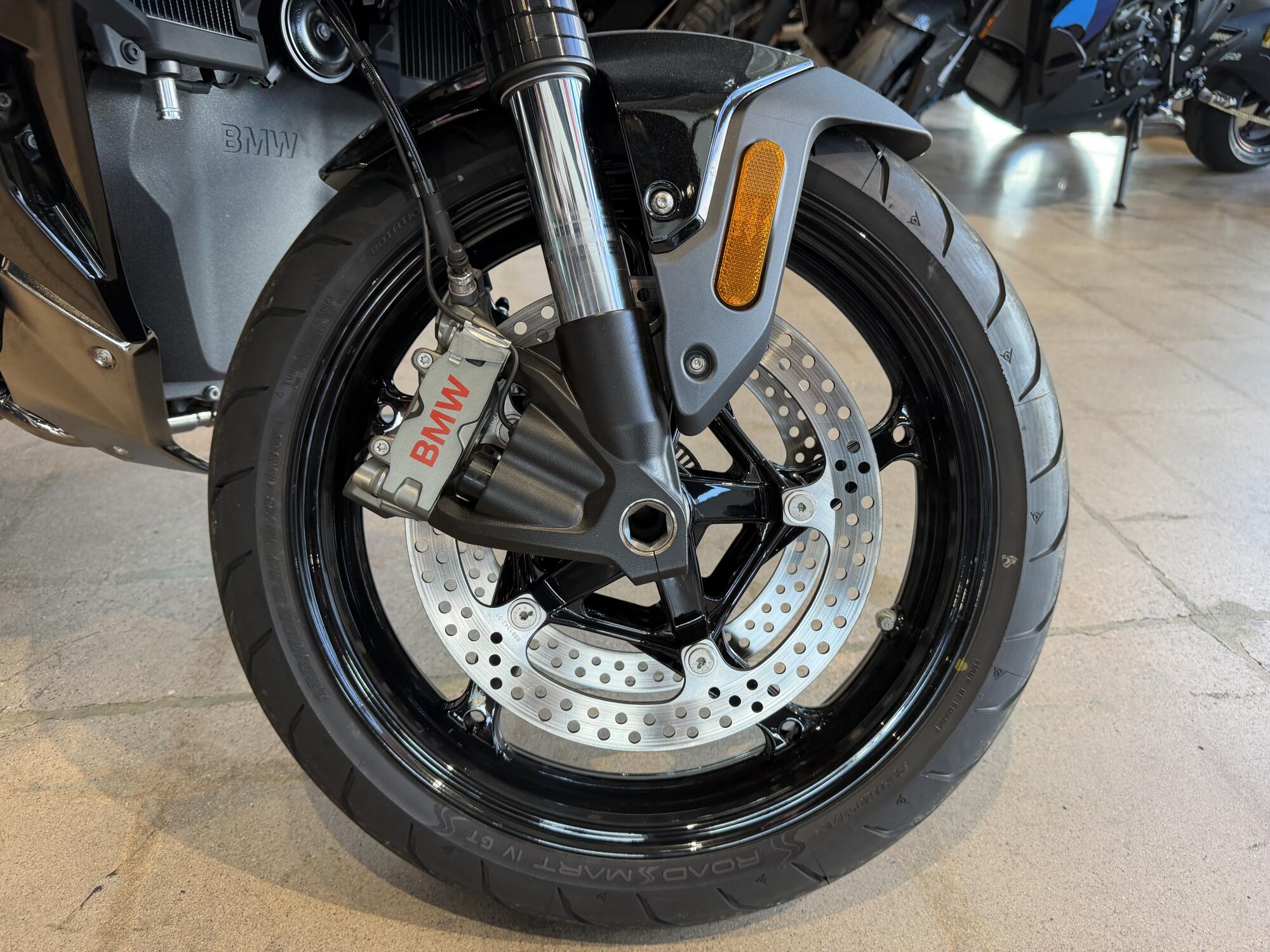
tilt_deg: -28.1
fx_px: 881
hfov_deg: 71.6
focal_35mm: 24
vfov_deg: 56.8
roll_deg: -3.3
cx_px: 635
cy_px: 476
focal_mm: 6.76
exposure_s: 1/120
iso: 160
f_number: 1.78
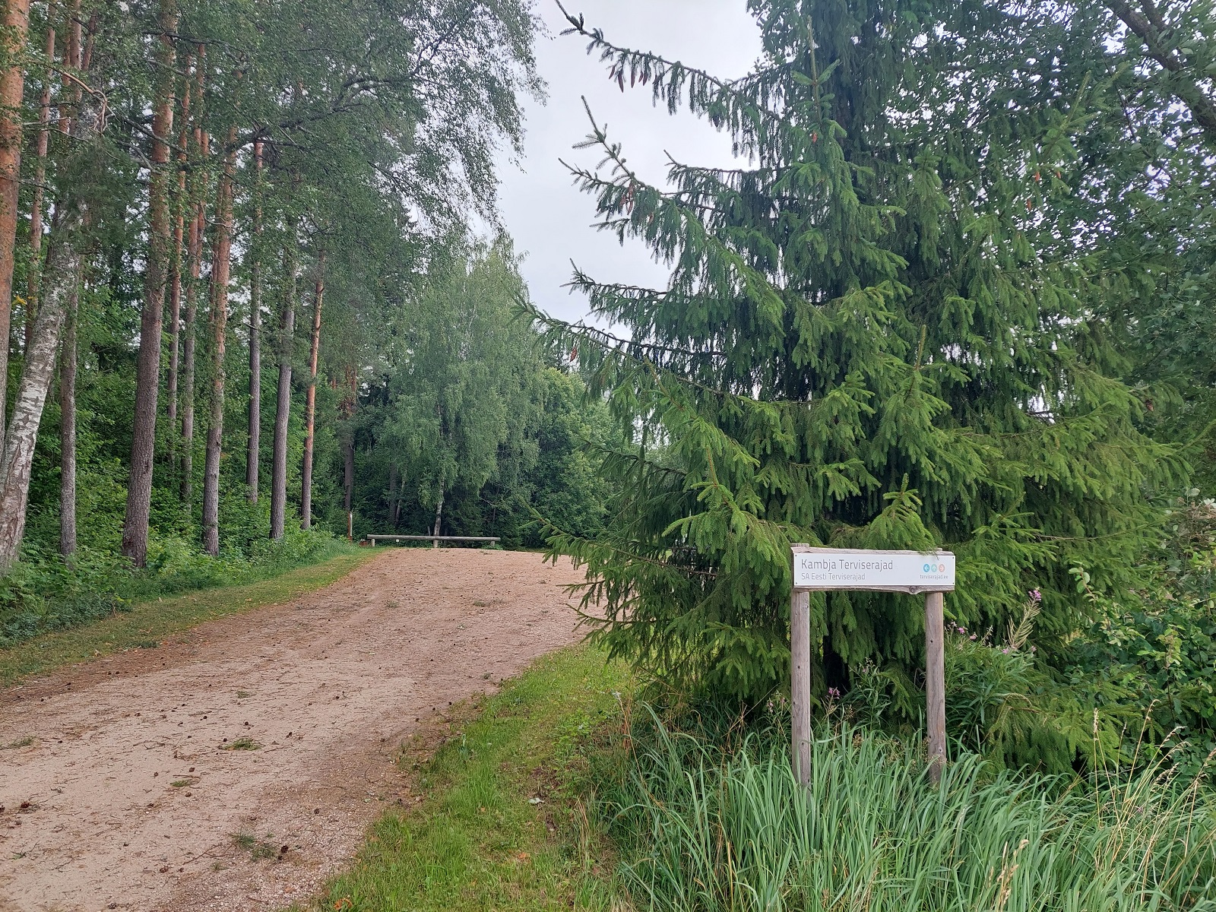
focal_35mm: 24
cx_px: 608
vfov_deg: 56.8
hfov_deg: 71.6
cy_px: 456
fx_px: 843
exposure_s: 1/193
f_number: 1.8
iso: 40
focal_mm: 5.23
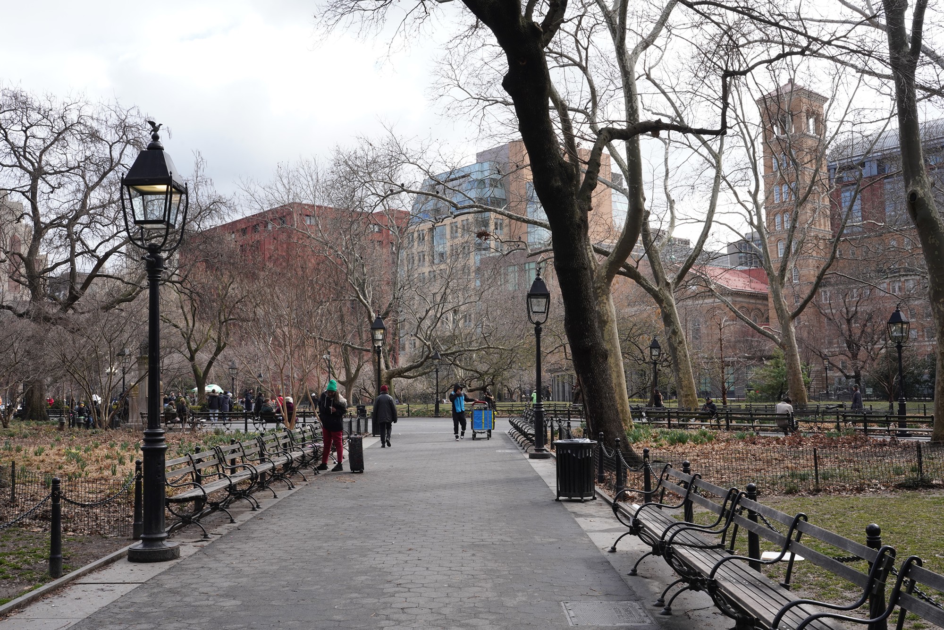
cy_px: 315
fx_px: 944
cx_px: 472
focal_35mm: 36
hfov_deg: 53.1
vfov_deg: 36.9
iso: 400
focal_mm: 36
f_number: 16
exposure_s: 1/100
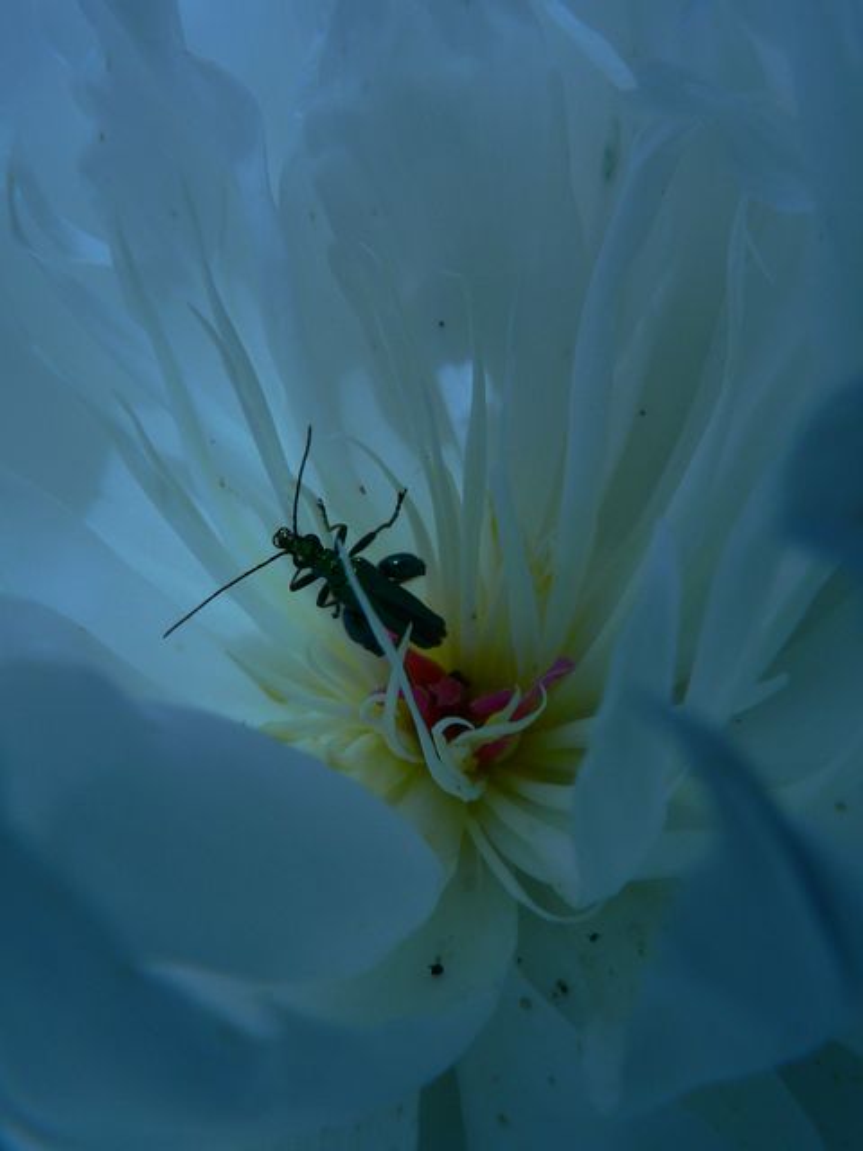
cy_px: 576
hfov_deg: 39.7
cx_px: 432
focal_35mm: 36
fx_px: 1197
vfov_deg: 51.4
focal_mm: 6
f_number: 5.6
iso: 80
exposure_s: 1/1300
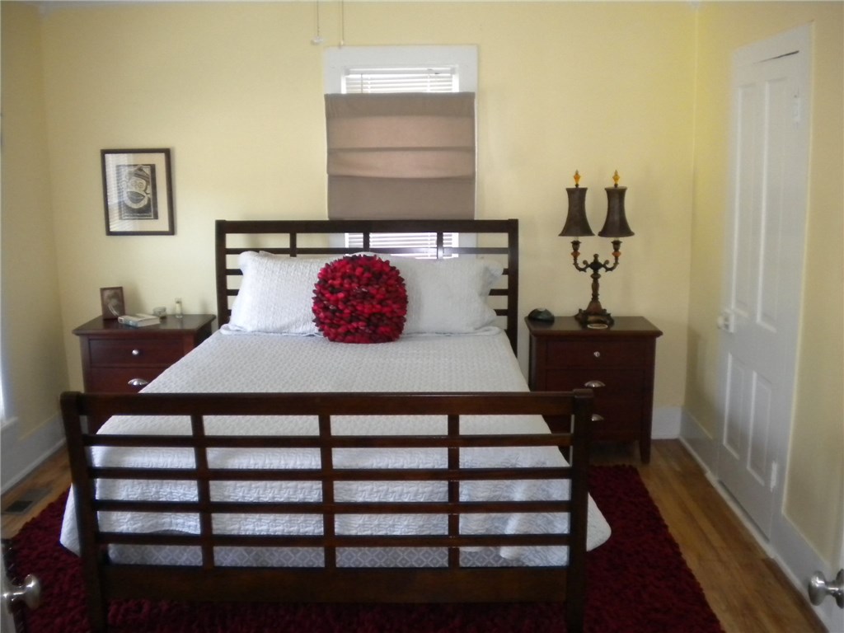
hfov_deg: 52.6
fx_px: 853
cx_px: 422
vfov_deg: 40.7
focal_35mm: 35
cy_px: 316
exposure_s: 1/30
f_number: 3.1
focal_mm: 6.3
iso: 400
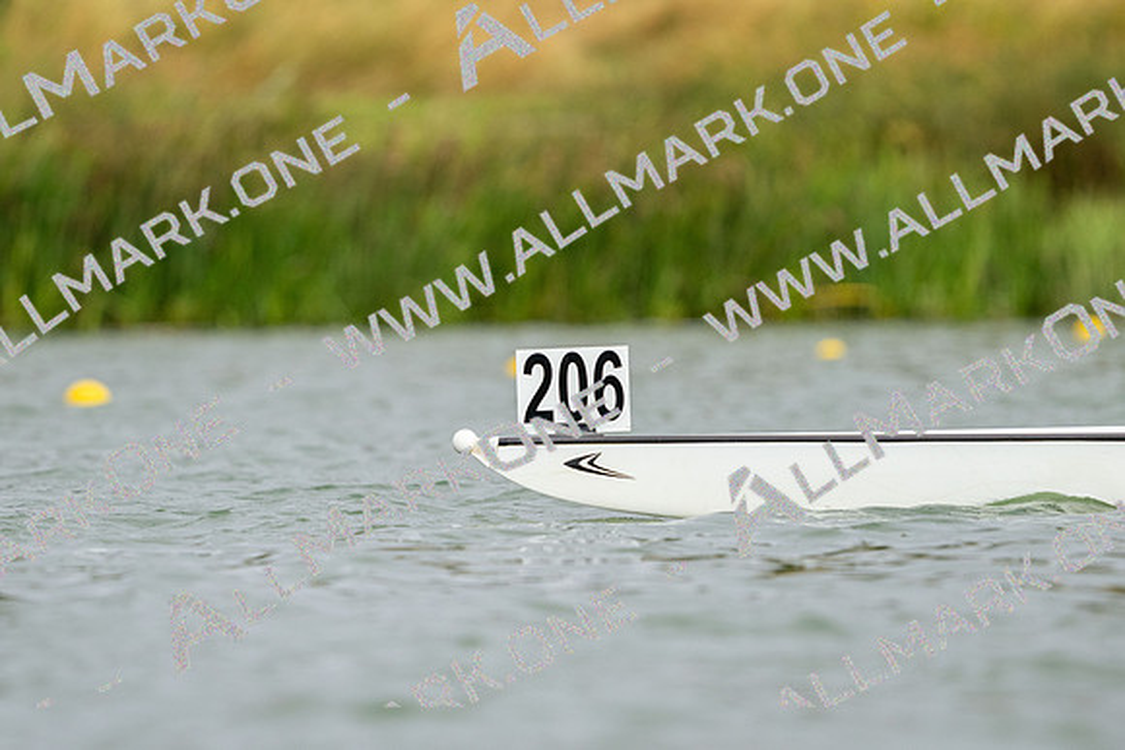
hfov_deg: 3.3
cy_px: 375
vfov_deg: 2.2
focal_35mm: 616
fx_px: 19254
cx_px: 562
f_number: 6.3
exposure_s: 1/1600
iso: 640
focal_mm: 411
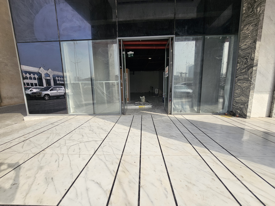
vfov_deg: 89.9
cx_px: 138
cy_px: 103
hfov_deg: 106.2
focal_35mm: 13
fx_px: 103
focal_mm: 2.2
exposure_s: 1/1597
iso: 50
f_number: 2.2
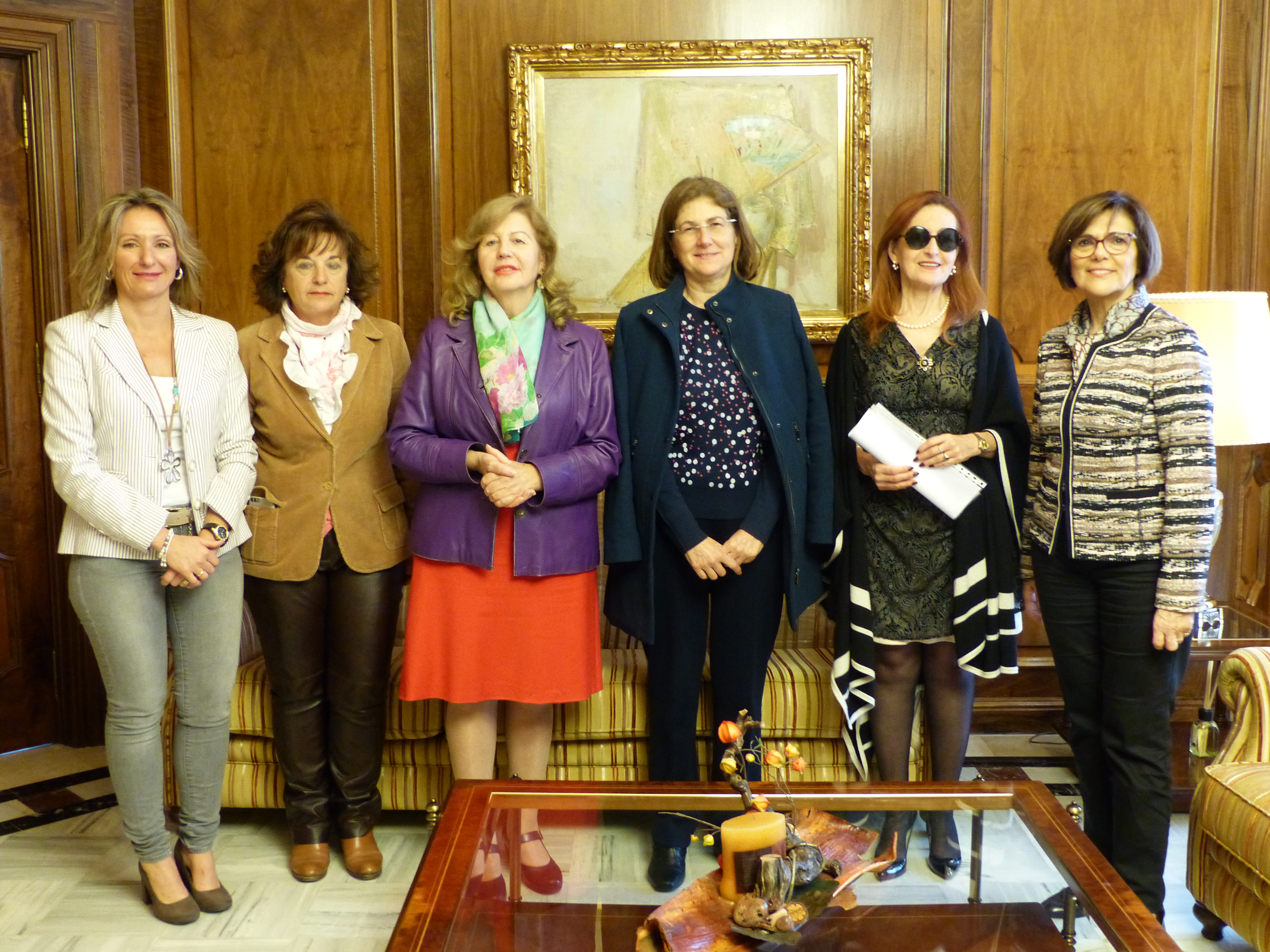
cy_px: 476
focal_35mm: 37
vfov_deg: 38.7
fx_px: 1357
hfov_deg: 50.1
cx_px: 635
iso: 500
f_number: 2.8
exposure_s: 1/15
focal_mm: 6.6
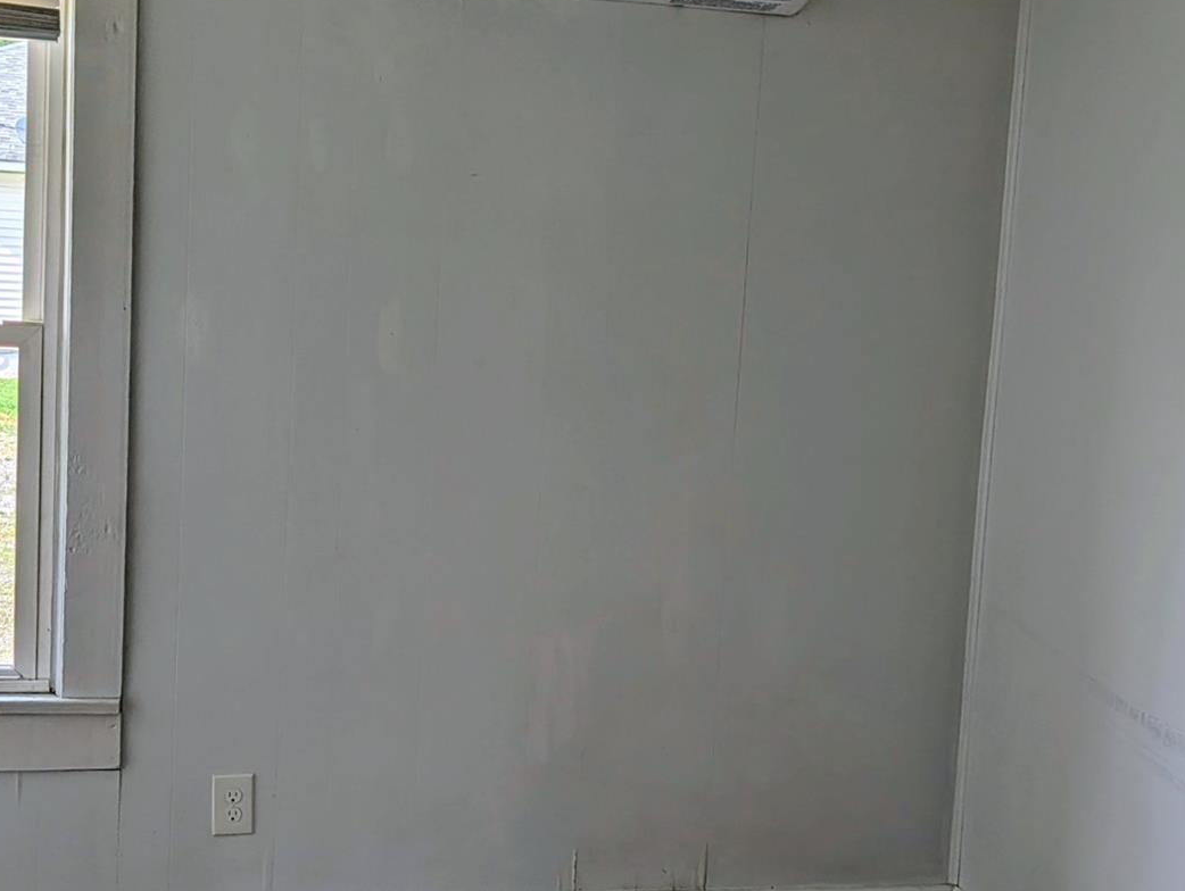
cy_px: 456
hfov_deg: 40.4
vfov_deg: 30.9
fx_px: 1611
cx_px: 602
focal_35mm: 47
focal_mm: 6.9
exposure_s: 1/2075
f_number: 1.68
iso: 23
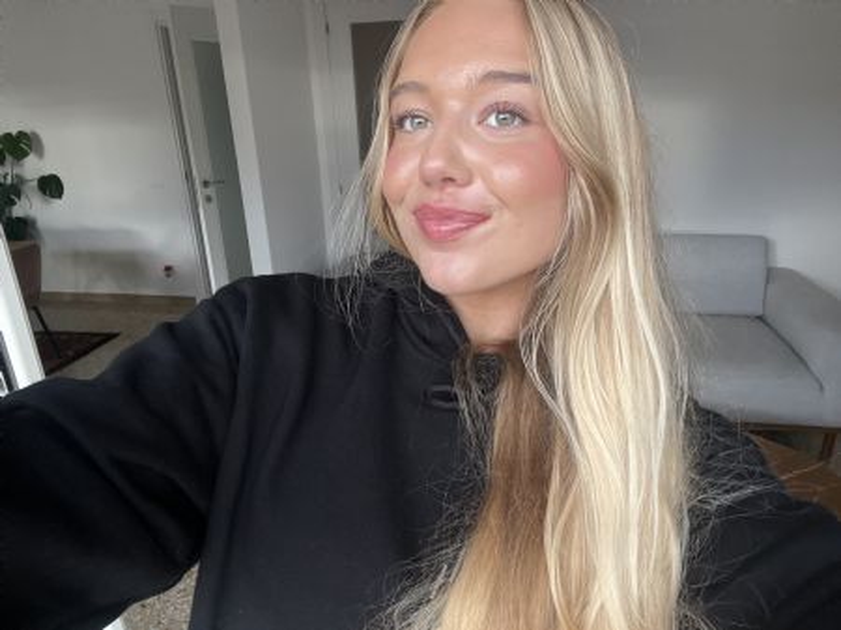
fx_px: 558
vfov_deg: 58.8
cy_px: 315
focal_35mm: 23
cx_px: 420
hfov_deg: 74.0
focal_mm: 2.71
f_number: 2.2
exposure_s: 1/121
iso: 50
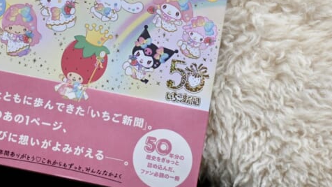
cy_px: -16
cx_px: 77
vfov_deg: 12.1
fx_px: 872
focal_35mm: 99
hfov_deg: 21.4
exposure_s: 1/125
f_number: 4.8
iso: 900
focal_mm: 30
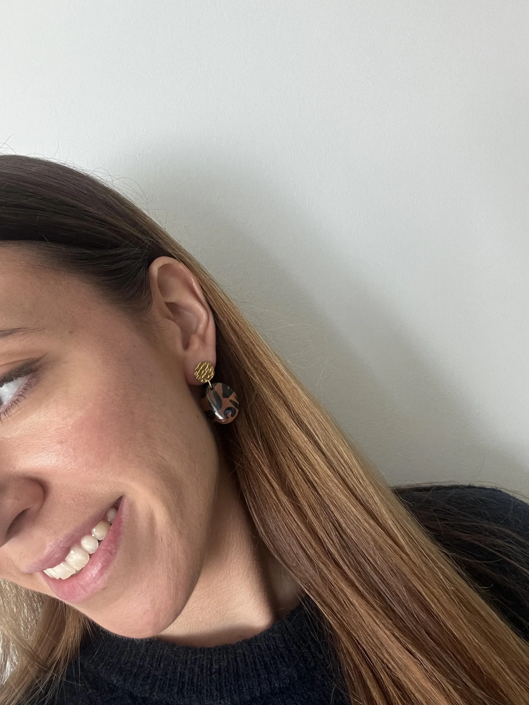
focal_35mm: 30
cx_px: 264
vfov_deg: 60.0
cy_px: 352
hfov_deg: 46.8
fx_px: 611
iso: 160
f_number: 2.2
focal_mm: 2.7
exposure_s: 1/60
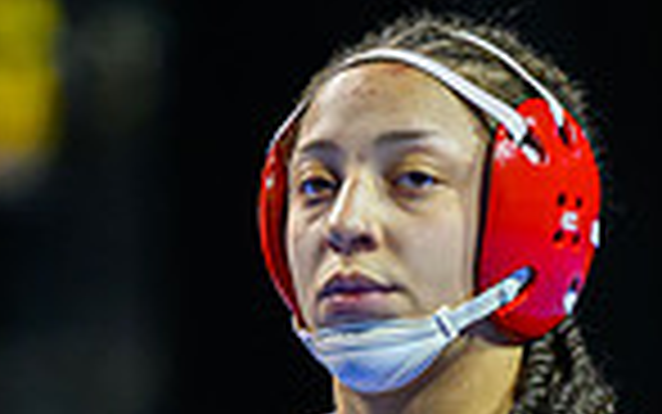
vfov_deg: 1.3
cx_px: 354
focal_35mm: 1033
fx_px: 18644
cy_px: 733
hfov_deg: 2.0
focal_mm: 190
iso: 3200
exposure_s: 1/800
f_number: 2.8
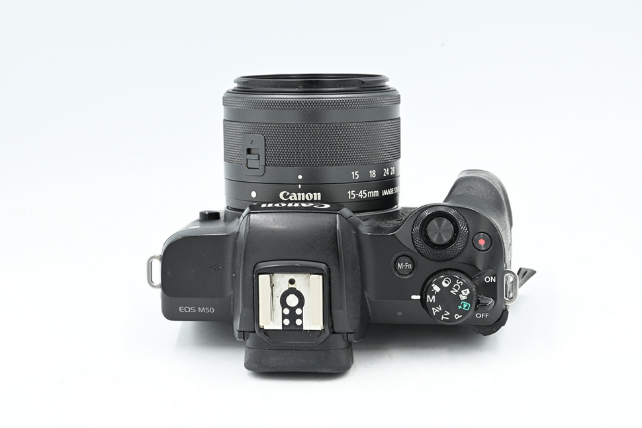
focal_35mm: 95
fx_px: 1694
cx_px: 321
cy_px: 214
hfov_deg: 21.5
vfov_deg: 14.4
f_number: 14
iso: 200
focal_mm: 95
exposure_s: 1/15
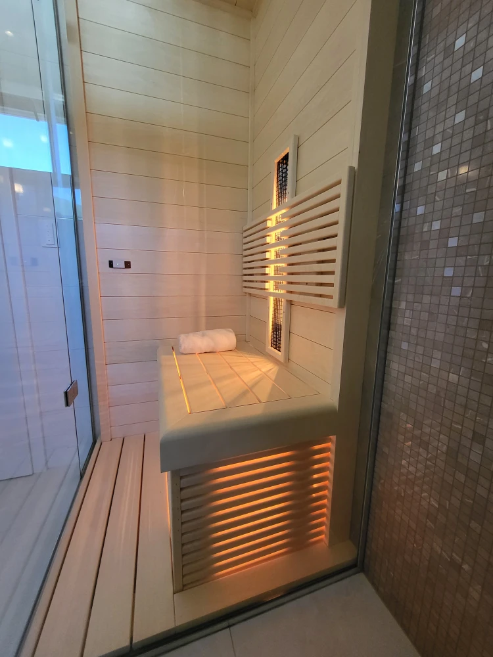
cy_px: 328
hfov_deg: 89.9
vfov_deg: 106.2
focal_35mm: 13
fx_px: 247
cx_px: 246
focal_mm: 1.74
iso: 320
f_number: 2.2
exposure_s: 1/52
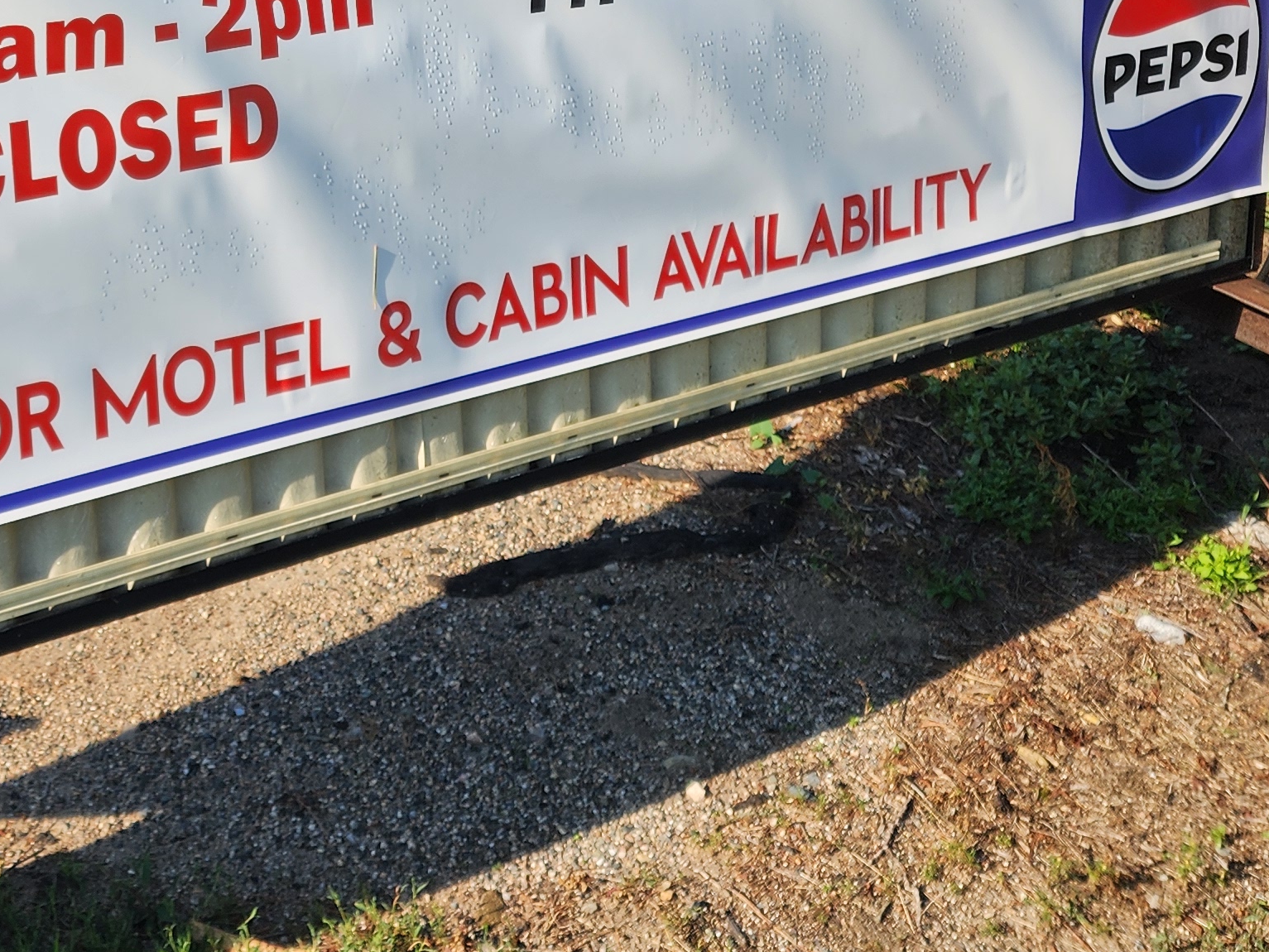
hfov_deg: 30.5
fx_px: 2200
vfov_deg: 23.1
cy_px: -65
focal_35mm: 60
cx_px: 92
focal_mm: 6.4
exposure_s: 1/726
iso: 12
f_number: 1.8
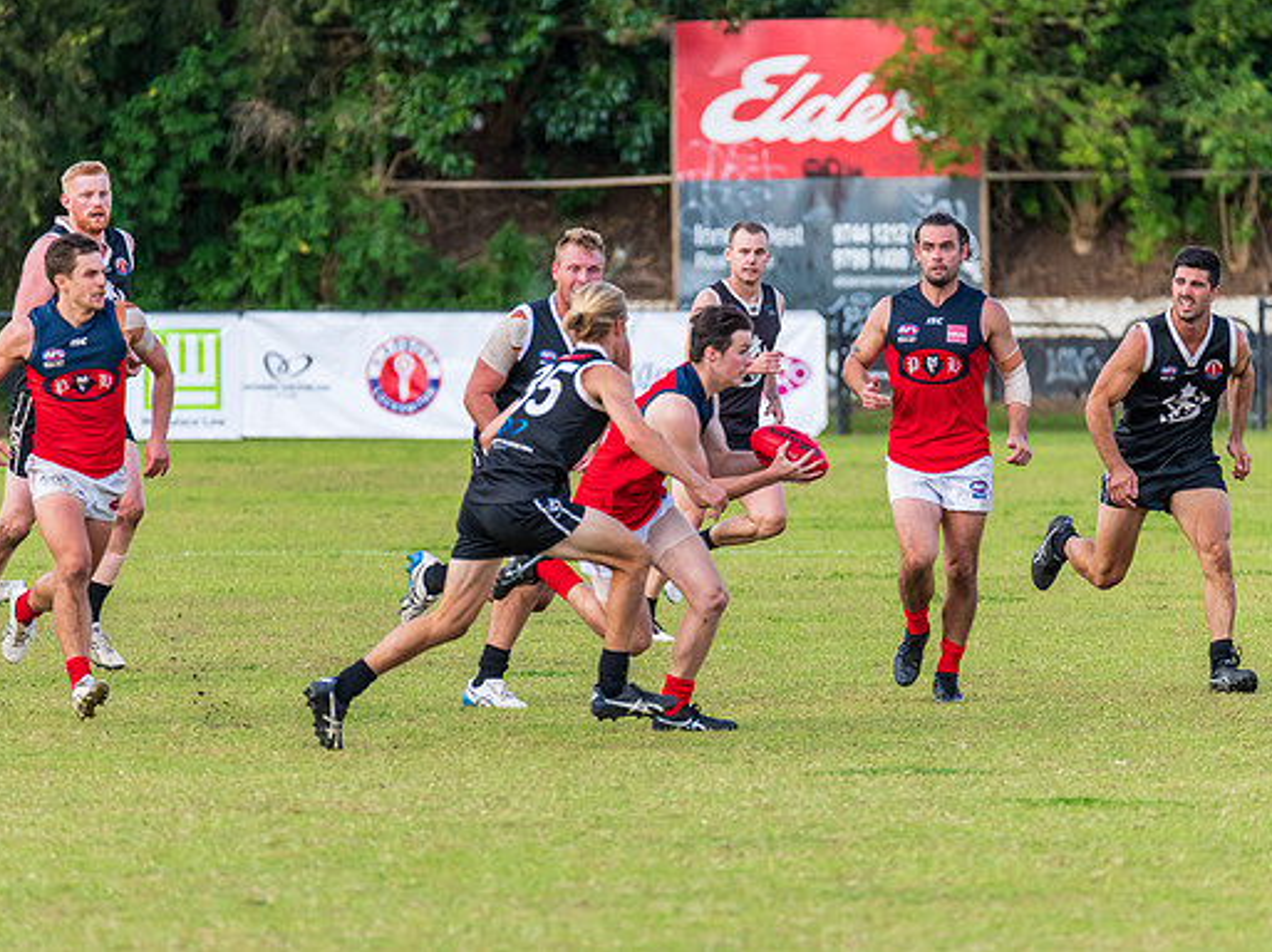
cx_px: 698
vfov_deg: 3.1
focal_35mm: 484
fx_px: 17773
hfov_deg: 4.1
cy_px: 492
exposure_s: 1/1250
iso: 800
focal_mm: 420
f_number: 6
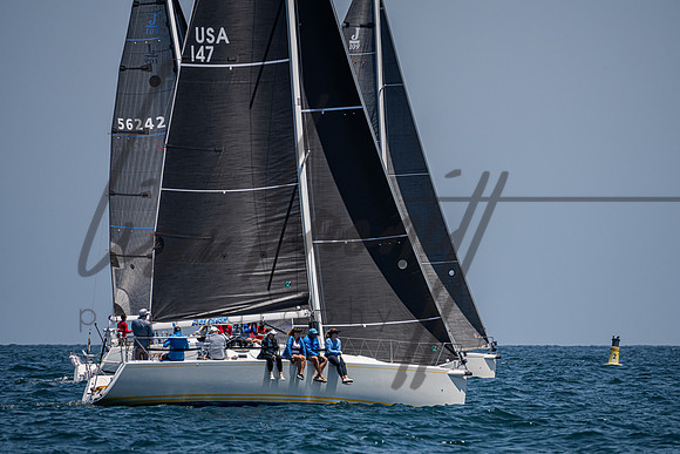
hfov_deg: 4.1
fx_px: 9470
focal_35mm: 501
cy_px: 277
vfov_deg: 2.7
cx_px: 340
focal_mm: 400
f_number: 8
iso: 400
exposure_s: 1/2000
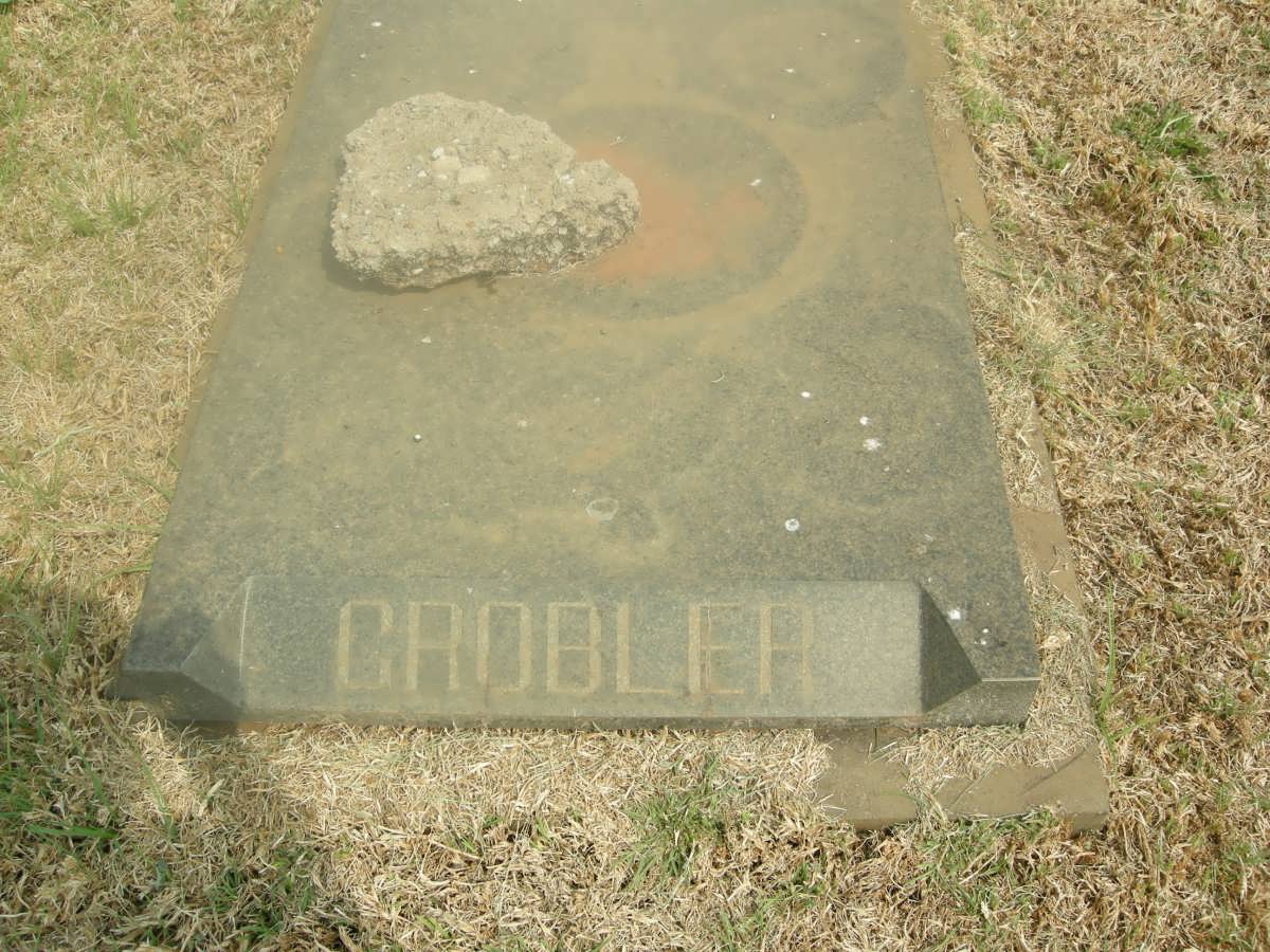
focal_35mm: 36
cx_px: 635
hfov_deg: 51.4
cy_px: 476
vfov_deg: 39.7
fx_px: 1321
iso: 64
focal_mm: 7.5
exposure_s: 1/213
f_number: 4.8
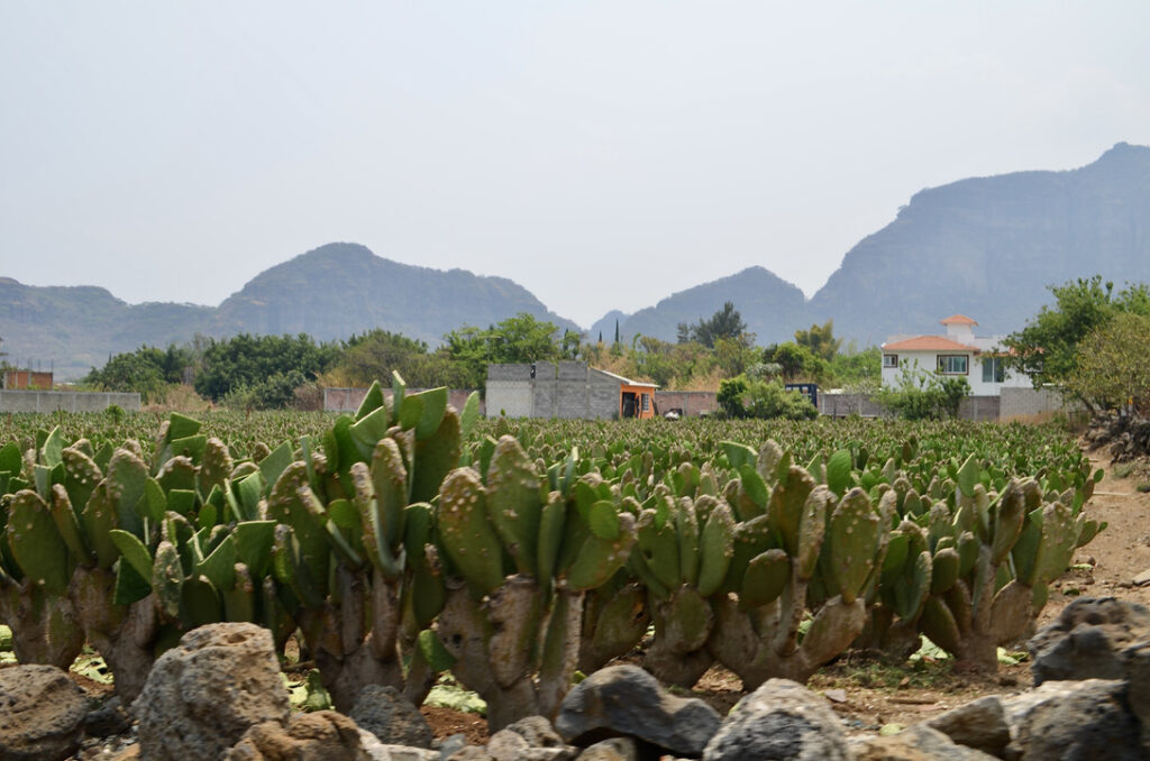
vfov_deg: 36.7
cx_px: 575
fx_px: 1147
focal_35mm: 36
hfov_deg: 53.2
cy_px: 380
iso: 100
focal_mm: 24
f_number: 8
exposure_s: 1/250
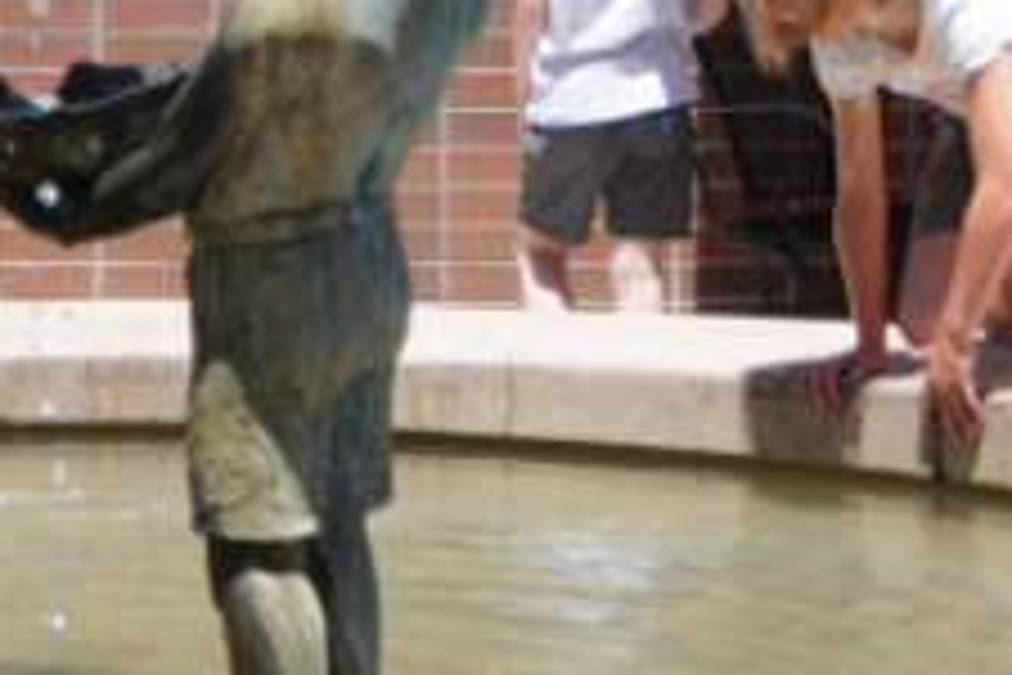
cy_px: -99
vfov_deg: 7.9
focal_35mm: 173
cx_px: 283
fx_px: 4863
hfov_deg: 11.9
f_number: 5
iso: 250
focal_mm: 26
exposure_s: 1/1250
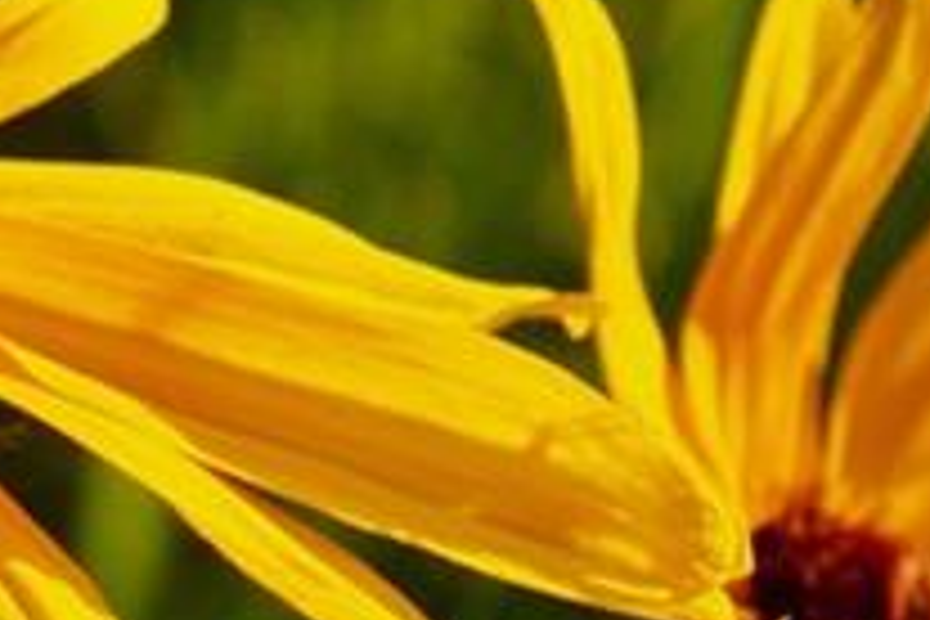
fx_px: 10551
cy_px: 391
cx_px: 67
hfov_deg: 5.0
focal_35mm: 408
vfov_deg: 3.4
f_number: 8
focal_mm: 55
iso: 400
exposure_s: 1/320
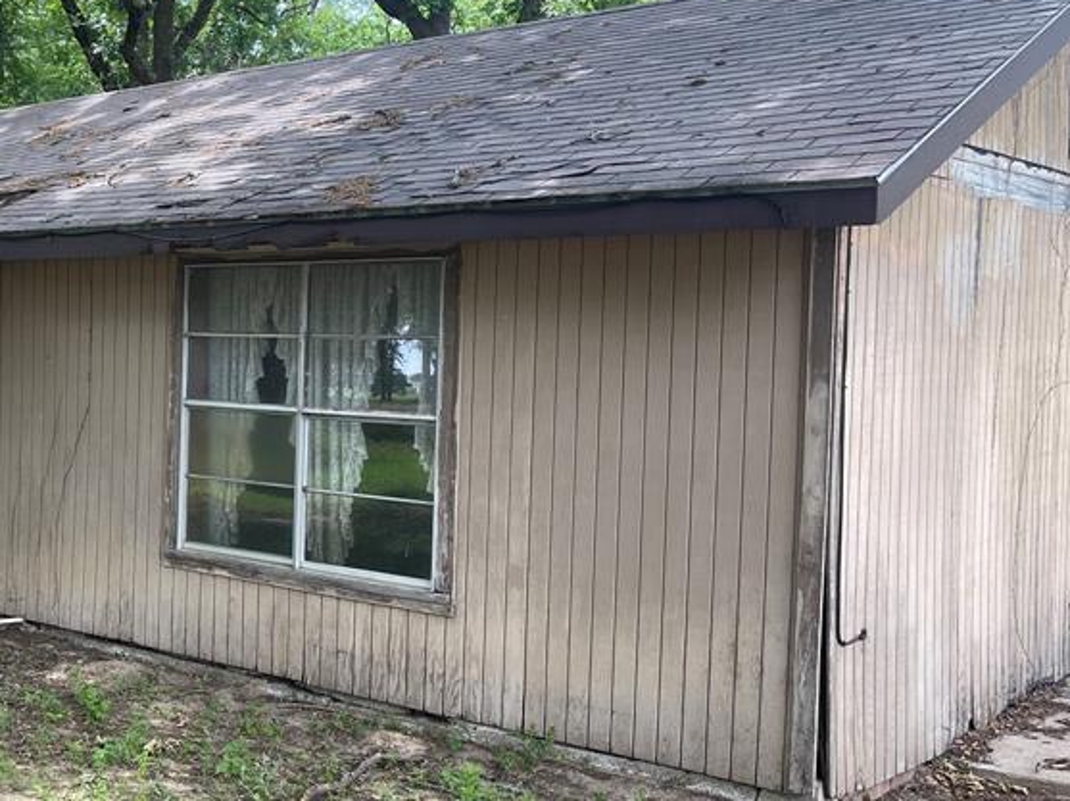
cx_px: 154
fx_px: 1421
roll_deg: -0.8
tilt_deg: -2.8
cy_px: 434
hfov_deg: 39.0
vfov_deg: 31.5
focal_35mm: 46
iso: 32
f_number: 1.6
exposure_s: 1/144
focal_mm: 5.1
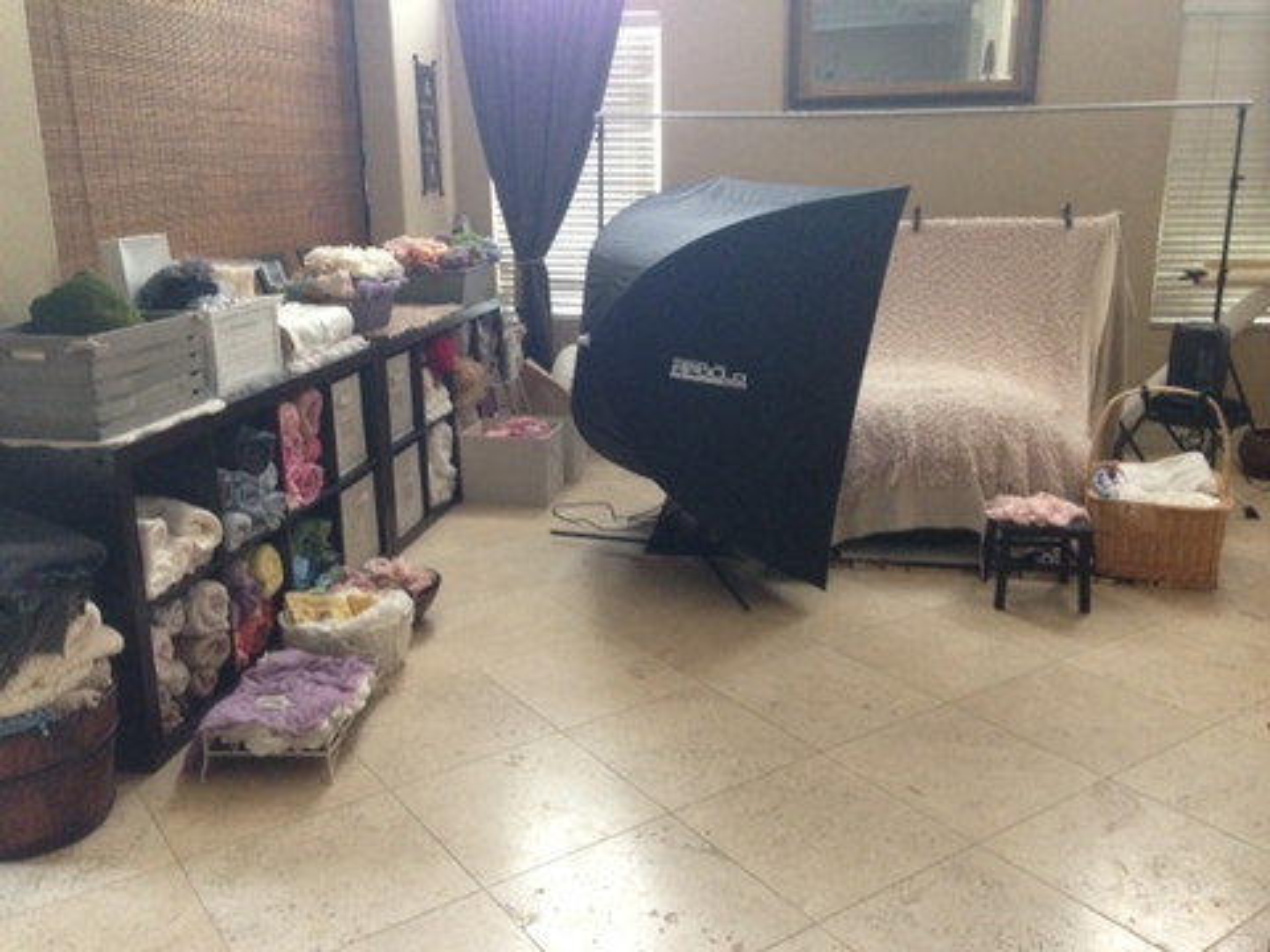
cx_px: 635
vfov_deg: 42.9
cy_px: 476
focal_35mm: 33
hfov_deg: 55.4
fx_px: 1211
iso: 250
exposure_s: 1/20
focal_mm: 4.12
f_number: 2.4
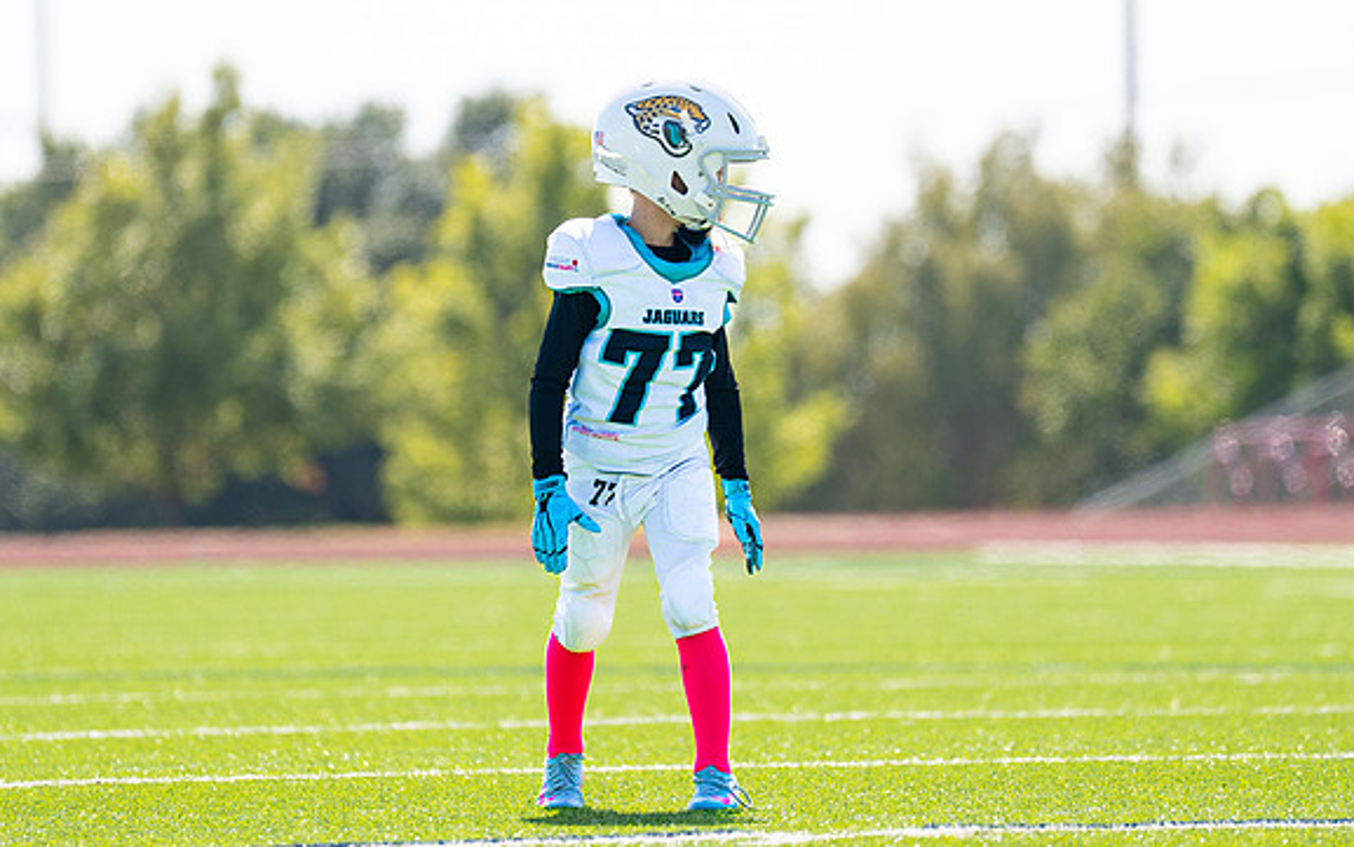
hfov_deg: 6.1
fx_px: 12735
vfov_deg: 3.8
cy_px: 387
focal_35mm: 345
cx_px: 616
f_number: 2.8
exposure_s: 1/1250
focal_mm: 200
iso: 100
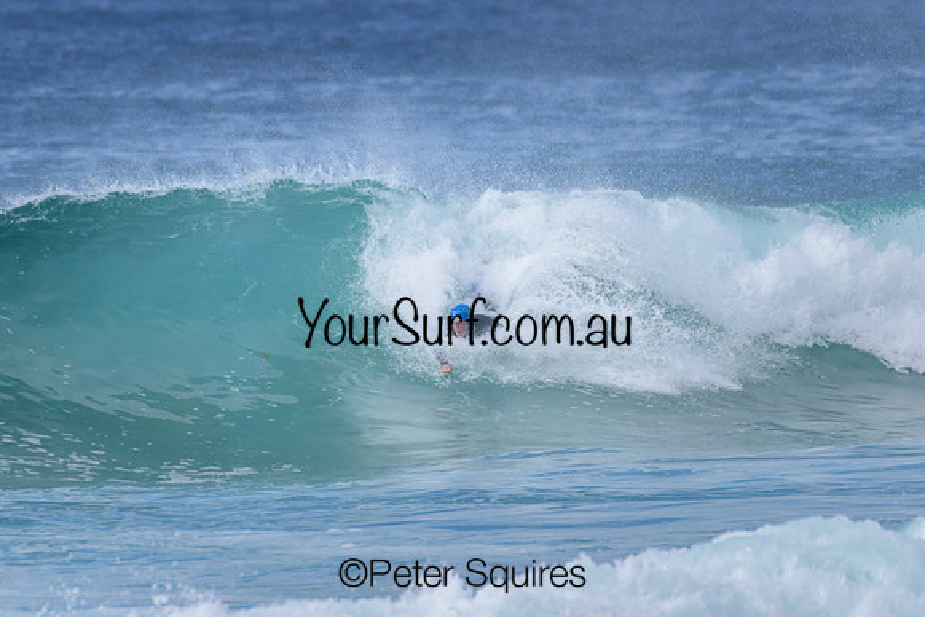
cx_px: 462
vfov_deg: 1.4
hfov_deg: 2.1
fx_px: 25699
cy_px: 308
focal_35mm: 1000
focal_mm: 1000
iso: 900
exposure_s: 1/2000
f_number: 11
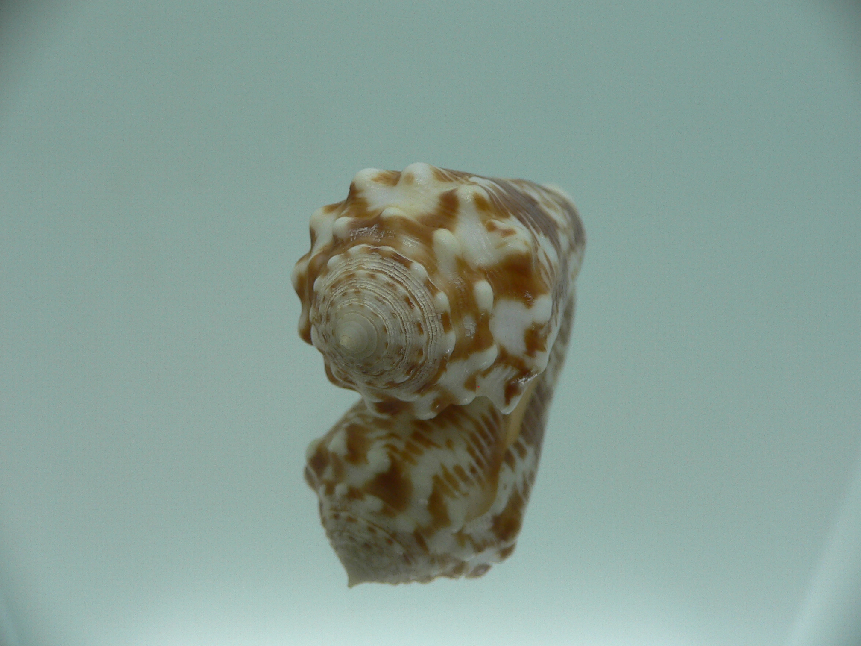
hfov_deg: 52.6
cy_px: 323
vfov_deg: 40.7
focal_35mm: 35
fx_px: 871
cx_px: 430
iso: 80
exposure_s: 1/60
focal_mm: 4.6
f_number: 2.8
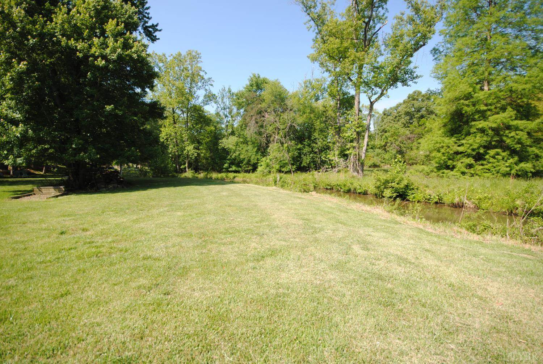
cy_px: 182
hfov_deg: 100.3
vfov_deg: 77.5
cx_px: 272
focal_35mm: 15
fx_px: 227
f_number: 6.3
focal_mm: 10
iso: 100
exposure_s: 1/160
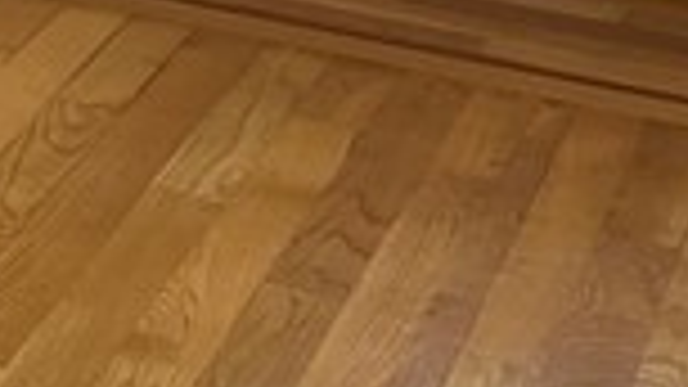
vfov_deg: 6.0
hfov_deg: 9.0
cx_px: -1416
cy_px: -688
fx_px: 3466
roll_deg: -2.3
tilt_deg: -7.5
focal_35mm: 190
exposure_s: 1/120
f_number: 1.6
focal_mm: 5.1
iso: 125
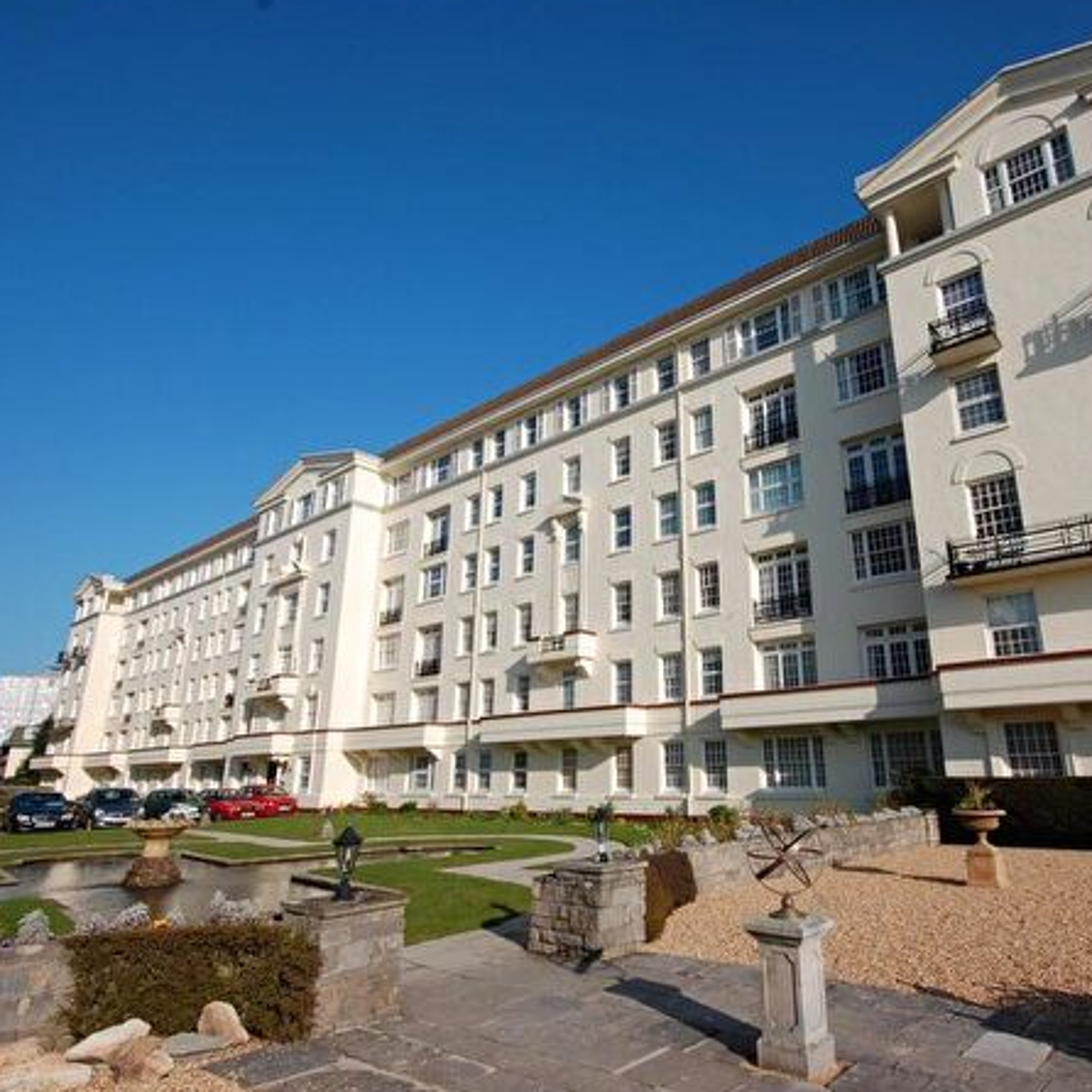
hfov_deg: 74.3
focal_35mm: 20
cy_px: 536
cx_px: 637
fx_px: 714
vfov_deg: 74.8
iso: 200
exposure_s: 1/400
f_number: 10
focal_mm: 10
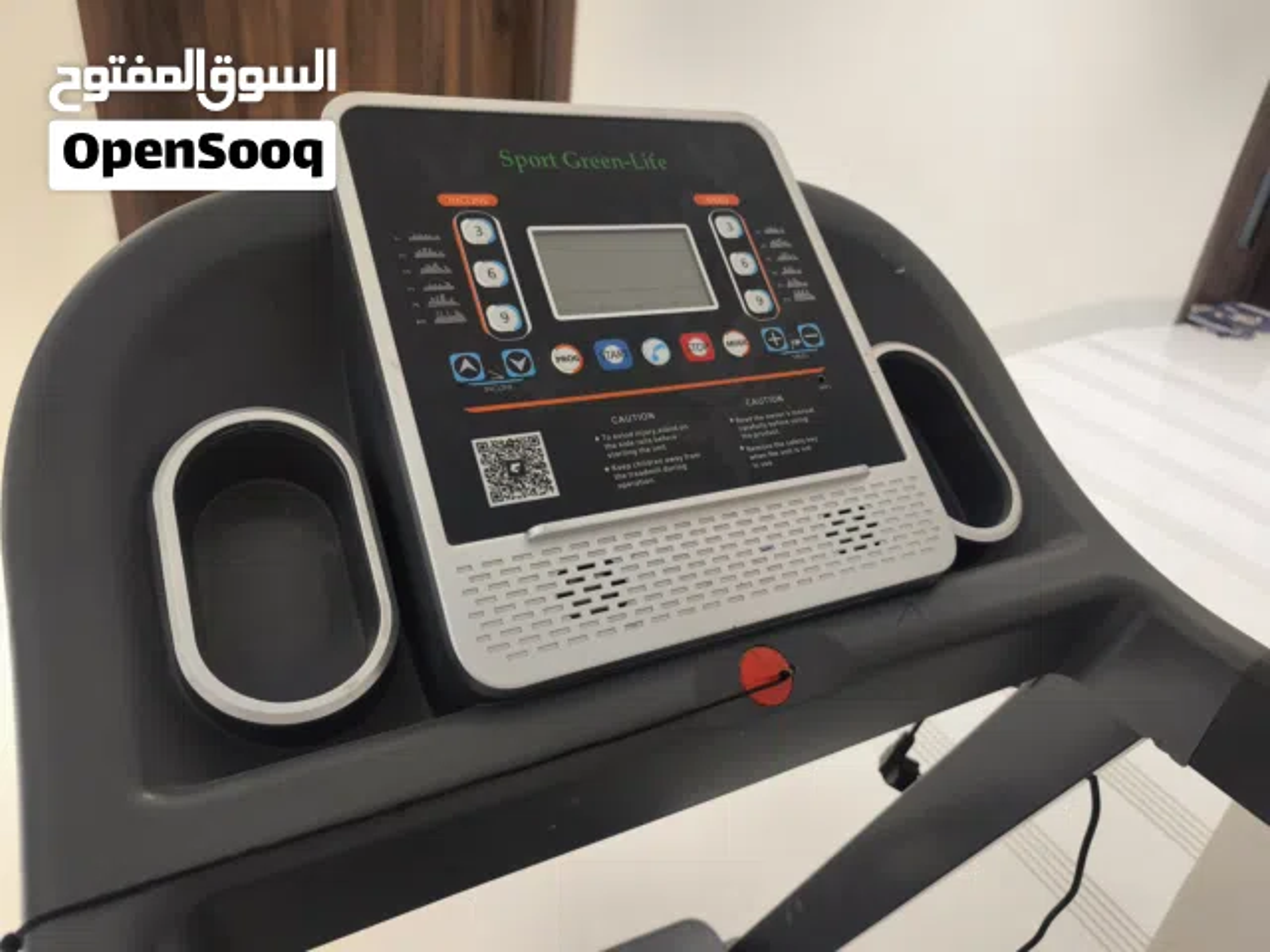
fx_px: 844
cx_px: 635
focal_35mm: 23
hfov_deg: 73.9
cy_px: 476
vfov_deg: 58.9
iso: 800
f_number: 1.6
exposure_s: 1/50
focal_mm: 6.57
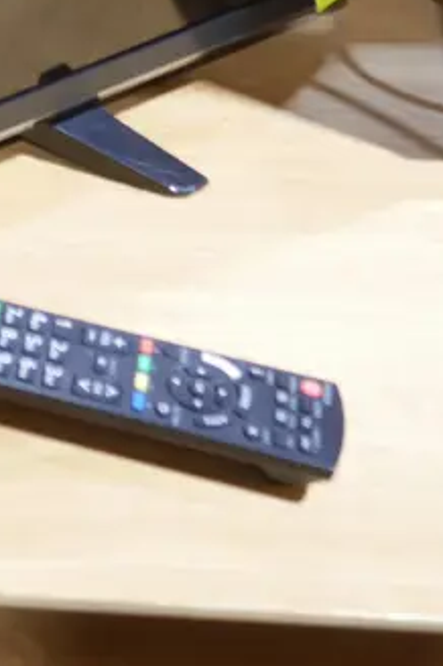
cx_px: -276
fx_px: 1683
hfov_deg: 13.8
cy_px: -93
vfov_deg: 21.1
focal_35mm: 91
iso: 640
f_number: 3.5
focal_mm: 14
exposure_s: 1/60
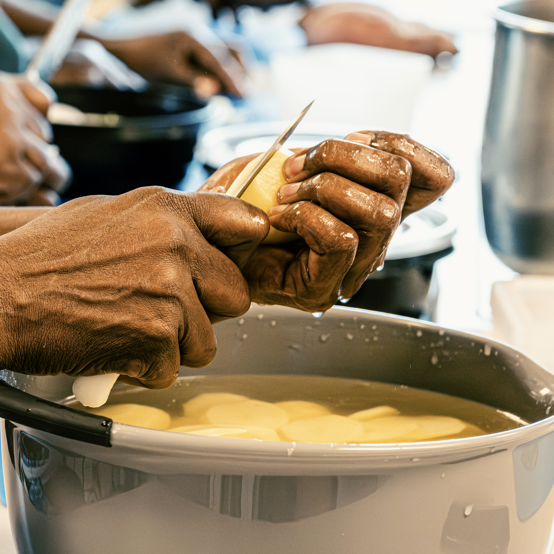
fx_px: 2915
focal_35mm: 161
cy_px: 246
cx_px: 124
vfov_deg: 10.9
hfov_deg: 10.8
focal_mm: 66
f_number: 5
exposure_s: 1/250
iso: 6400
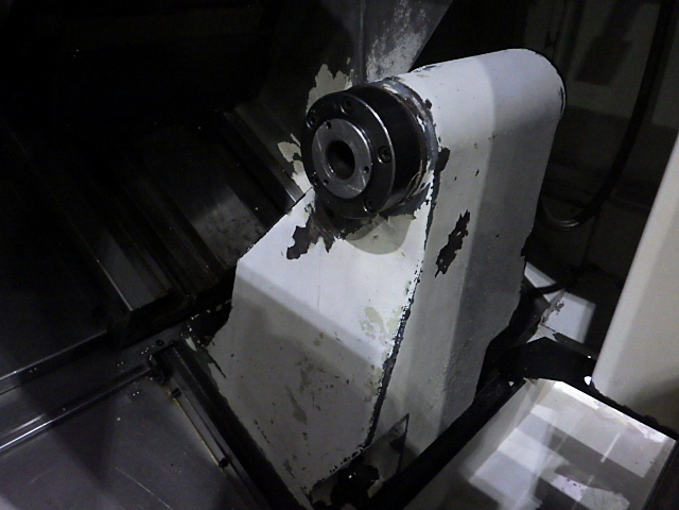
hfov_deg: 63.4
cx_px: 340
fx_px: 549
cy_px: 255
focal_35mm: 28
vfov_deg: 49.7
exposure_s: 1/40
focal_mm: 5
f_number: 3.5
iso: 1600
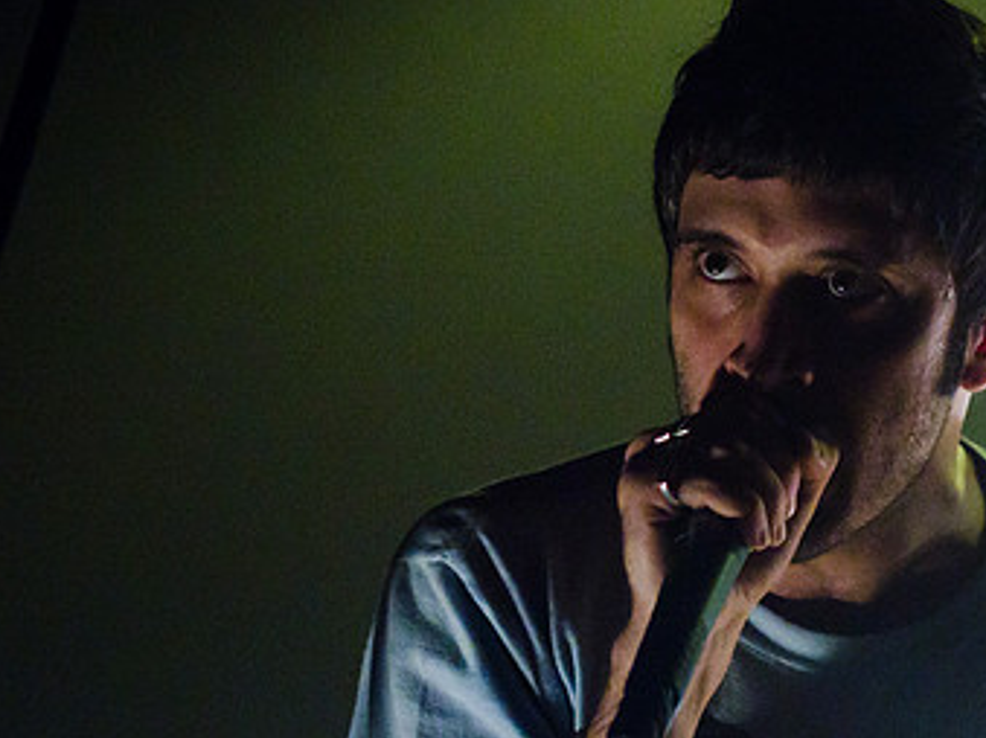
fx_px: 4926
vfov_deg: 8.6
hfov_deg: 11.4
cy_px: 350
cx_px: 634
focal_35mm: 173
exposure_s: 1/500
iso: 3200
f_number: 3.8
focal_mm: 70
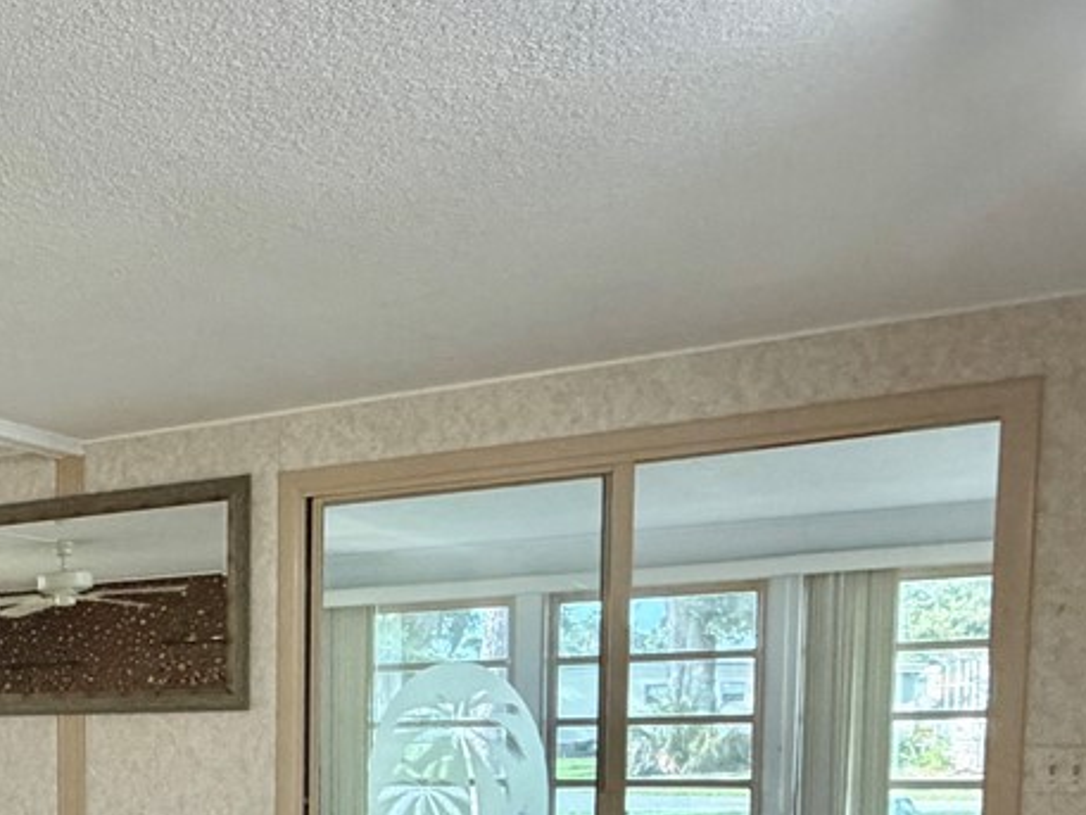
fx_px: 1538
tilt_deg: -5.0
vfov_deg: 27.6
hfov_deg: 33.7
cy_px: 853
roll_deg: +1.3
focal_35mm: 49
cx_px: -116
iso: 250
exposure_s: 1/120
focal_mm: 2.22
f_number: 2.2
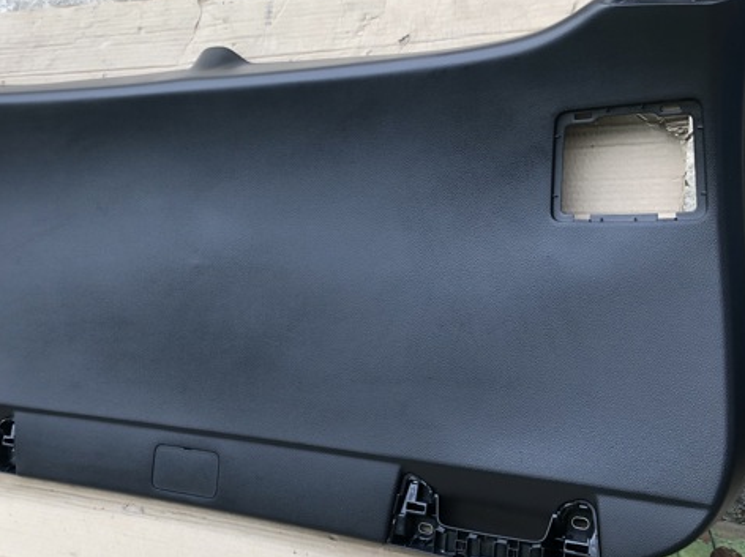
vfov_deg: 37.5
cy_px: 332
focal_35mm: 38
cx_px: 249
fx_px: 817
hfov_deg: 48.2
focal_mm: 4
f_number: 1.8
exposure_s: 1/120
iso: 32
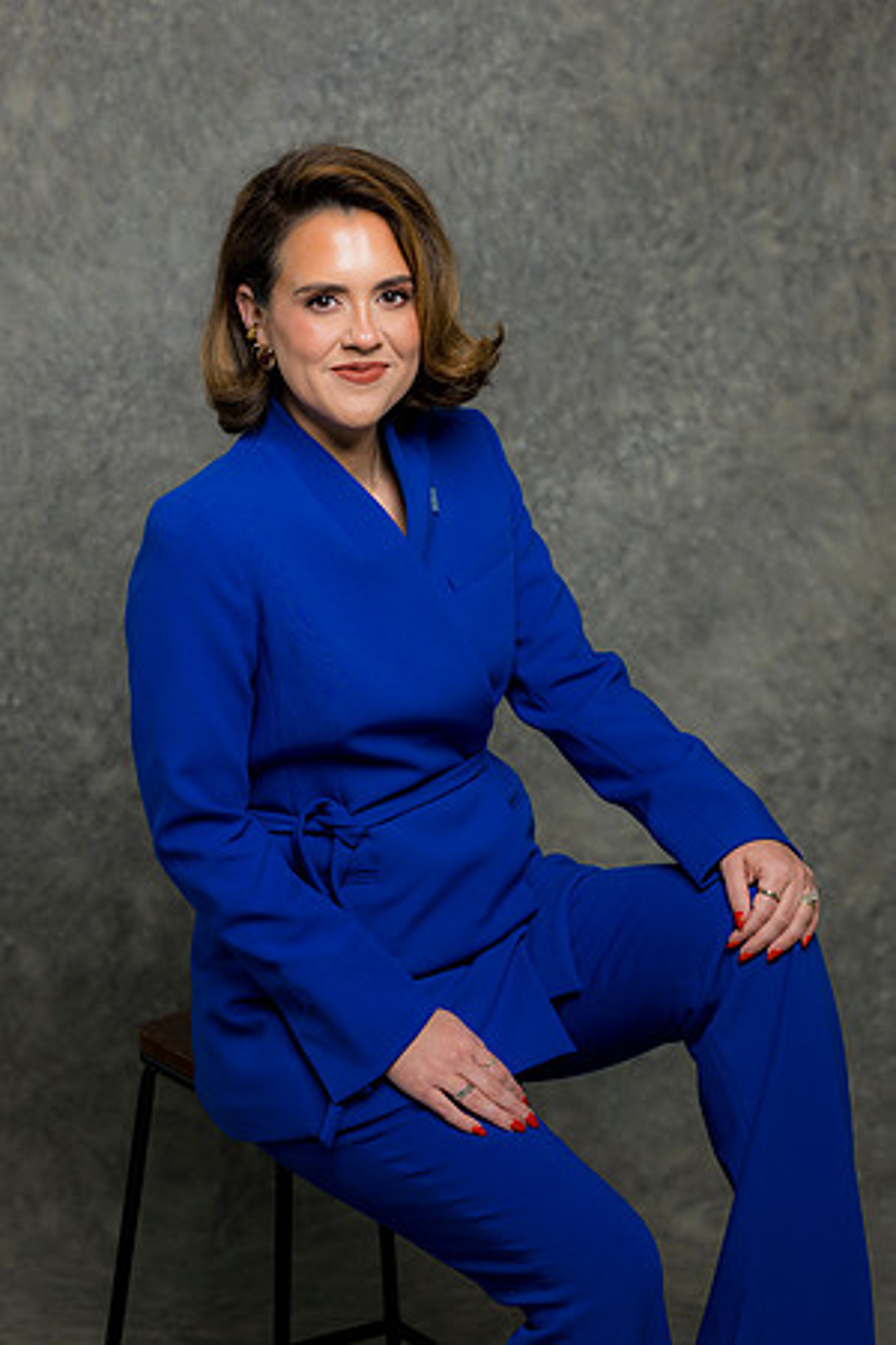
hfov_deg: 16.1
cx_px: 448
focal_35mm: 85
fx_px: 3173
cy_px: 672
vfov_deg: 23.9
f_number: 5
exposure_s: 1/200
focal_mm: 85
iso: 125
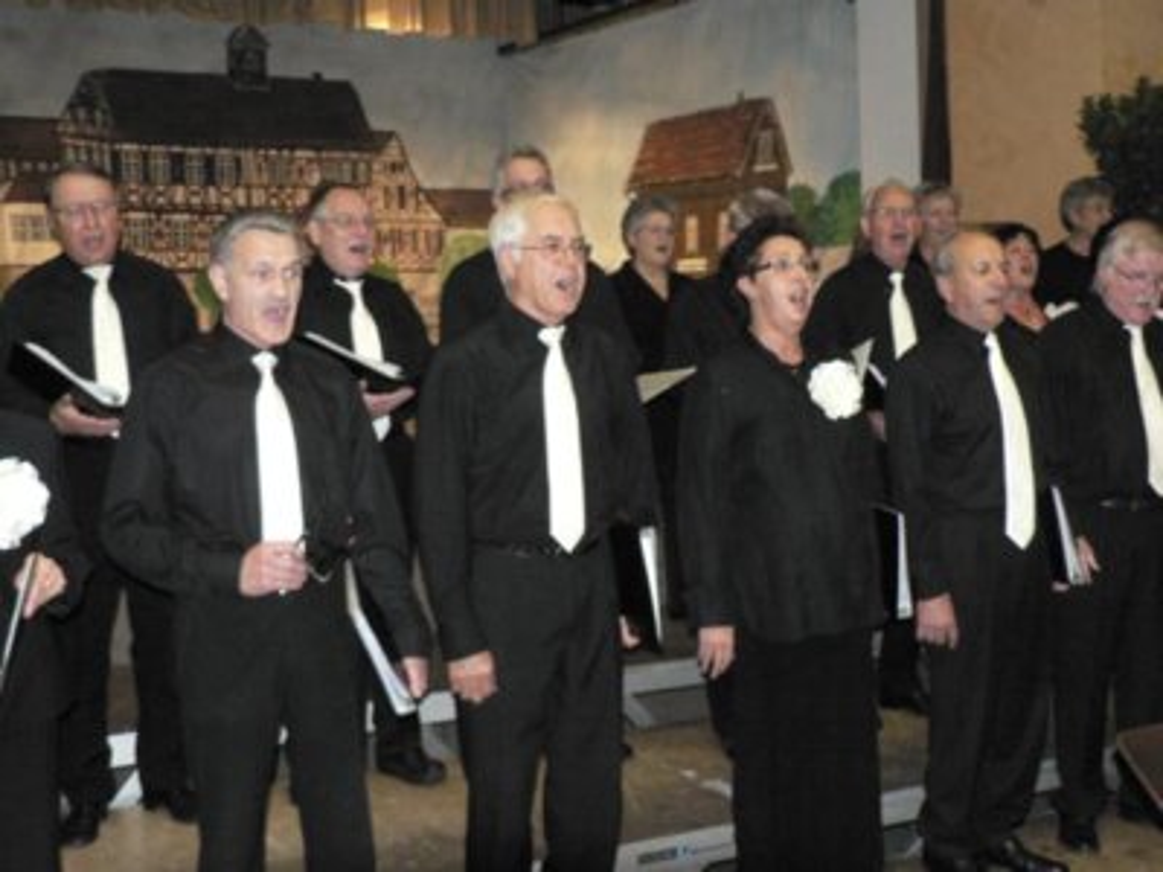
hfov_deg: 45.8
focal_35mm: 41
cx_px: 582
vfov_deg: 35.1
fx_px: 1377
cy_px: 436
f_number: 2.8
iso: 400
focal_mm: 6.8
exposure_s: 1/60
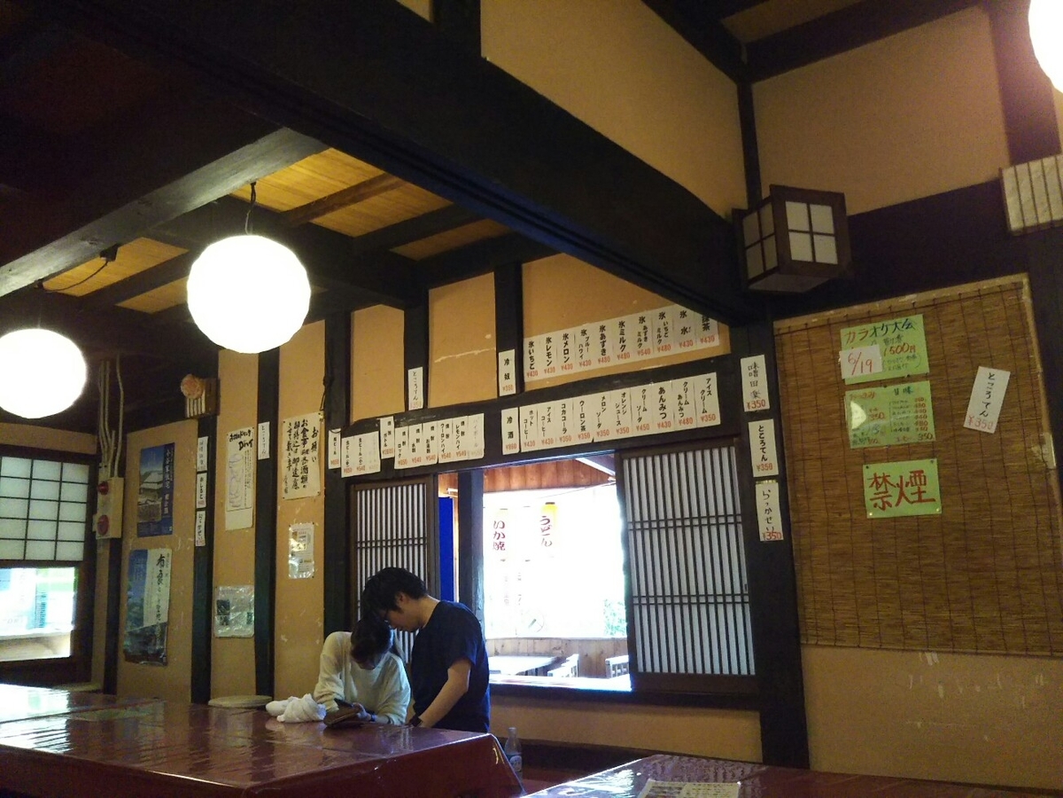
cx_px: 532
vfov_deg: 46.8
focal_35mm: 30
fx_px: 921
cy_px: 399
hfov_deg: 60.0
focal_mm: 4
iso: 320
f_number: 2.2
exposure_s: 1/30
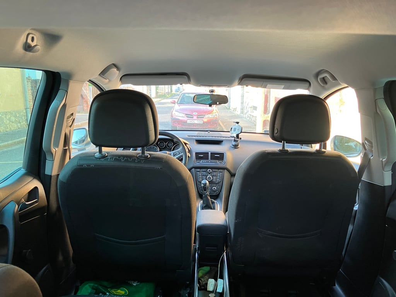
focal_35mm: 28
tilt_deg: -10.7
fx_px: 320
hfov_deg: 63.4
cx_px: 198
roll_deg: -0.5
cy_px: 148
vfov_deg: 49.7
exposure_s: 1/60
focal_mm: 3.99
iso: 125
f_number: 1.8
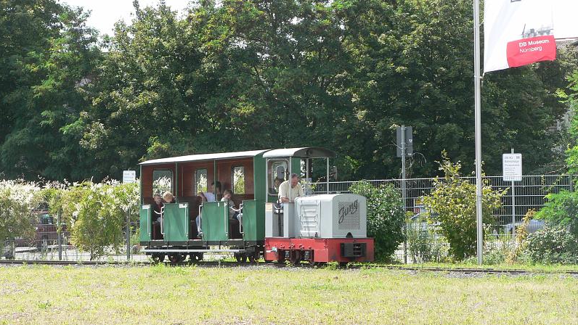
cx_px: 289
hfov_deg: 18.5
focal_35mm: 116
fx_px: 1778
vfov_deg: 10.5
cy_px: 159
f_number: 4
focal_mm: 17.7
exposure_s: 1/320
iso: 80
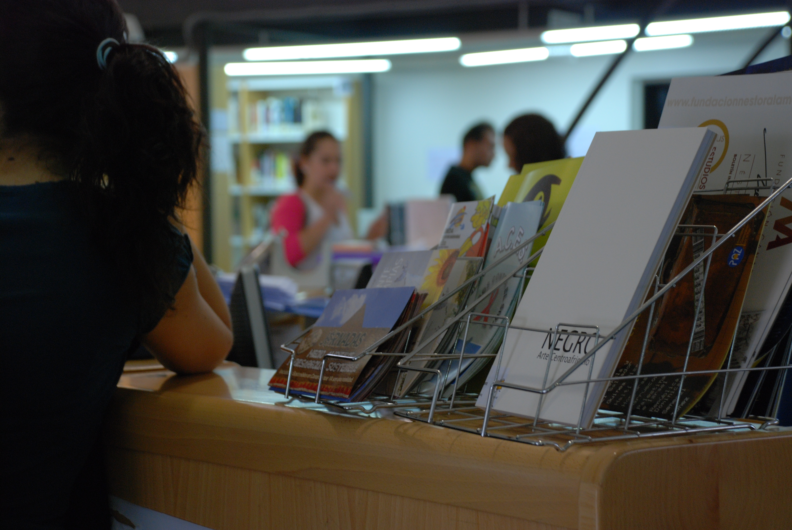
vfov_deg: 15.8
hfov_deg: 23.4
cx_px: 396
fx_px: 1916
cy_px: 265
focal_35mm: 87
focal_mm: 58
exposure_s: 1/13
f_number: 5.3
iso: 400
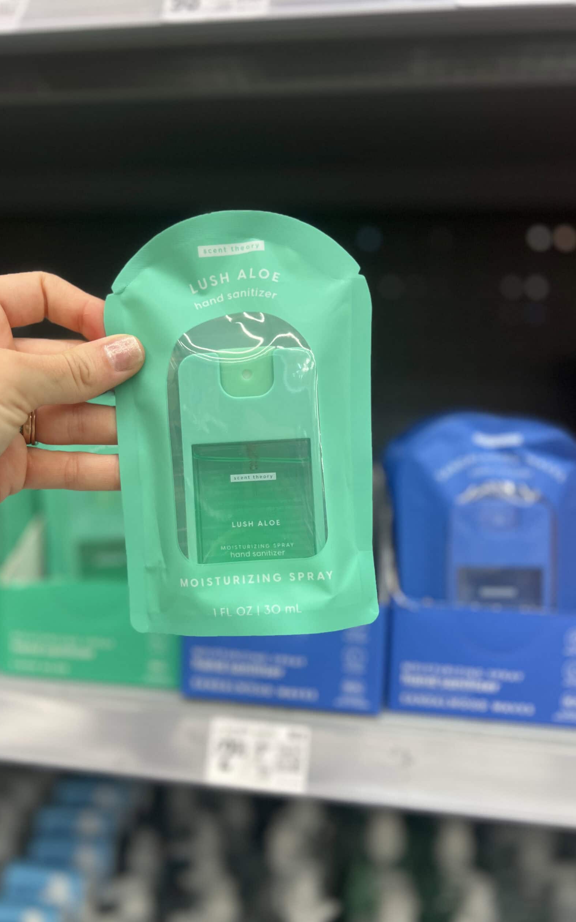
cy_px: 456
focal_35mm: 28
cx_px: 249
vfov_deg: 66.5
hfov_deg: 44.4
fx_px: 703
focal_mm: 5.7
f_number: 1.5
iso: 100
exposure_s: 1/101
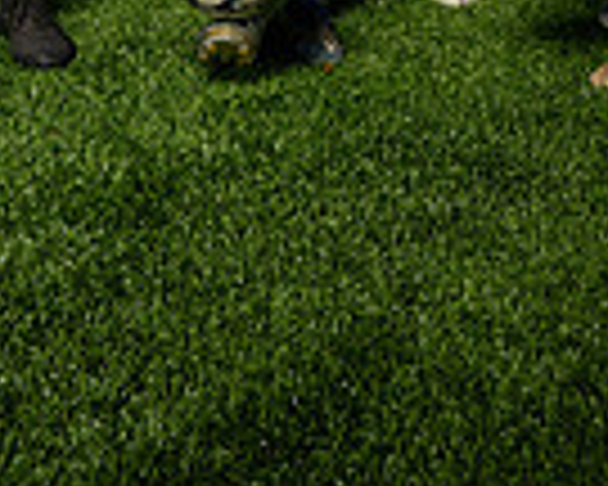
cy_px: -522
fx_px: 1350
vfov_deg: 15.6
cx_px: 315
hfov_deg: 25.4
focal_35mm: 75
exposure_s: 1/200
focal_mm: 24
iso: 500
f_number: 7.1
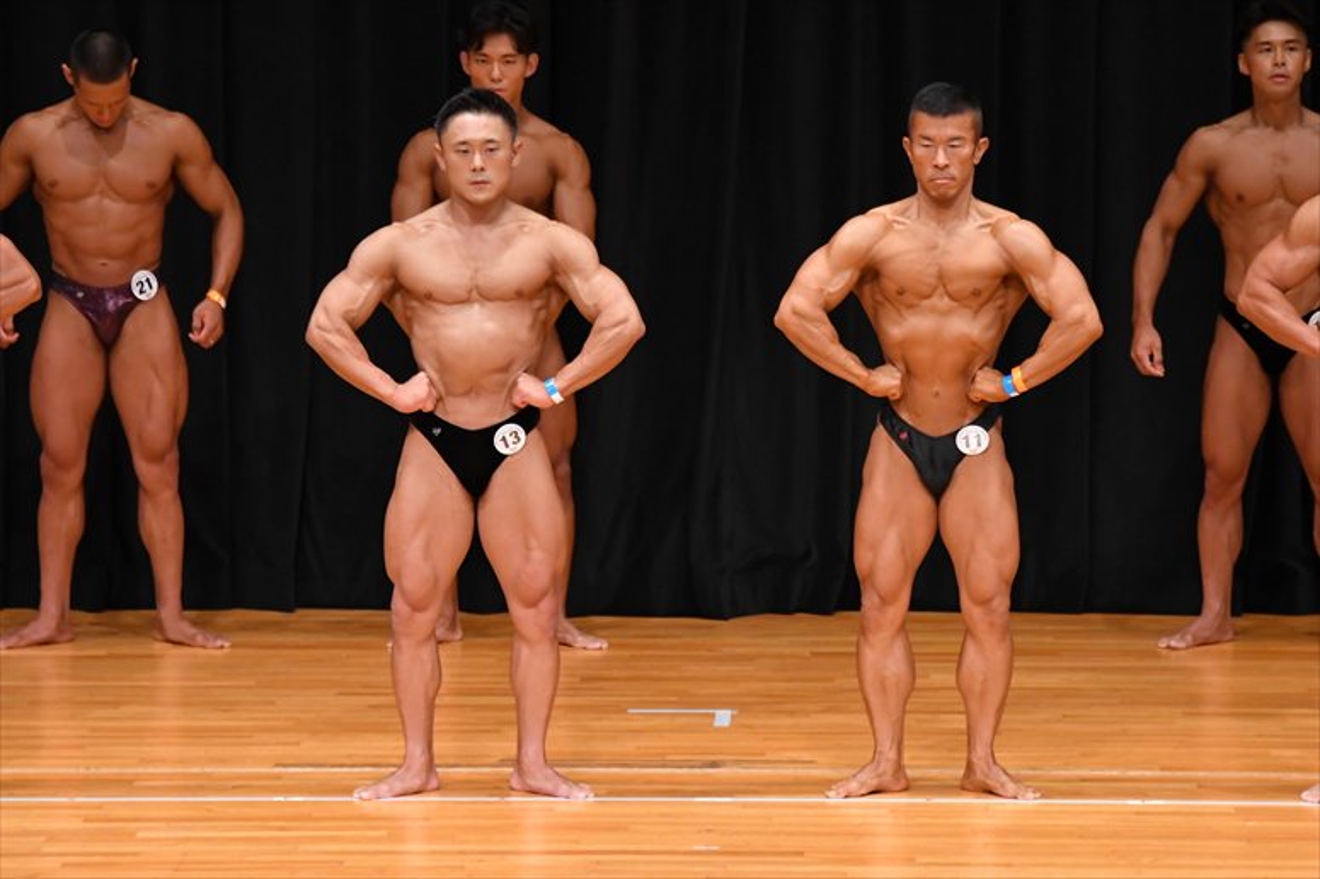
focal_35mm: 270
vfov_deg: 5.1
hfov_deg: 7.6
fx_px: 9895
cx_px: 660
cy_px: 440
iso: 4000
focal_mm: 180
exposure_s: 1/400
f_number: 5.6
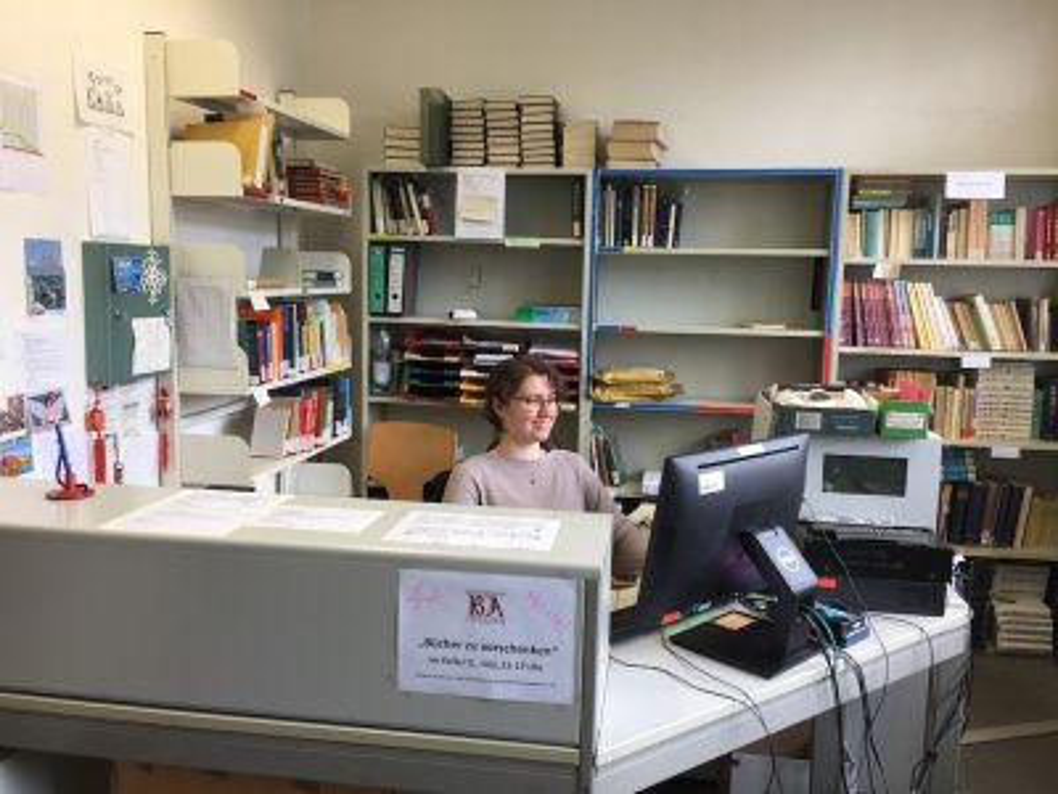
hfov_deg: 61.7
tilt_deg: -8.1
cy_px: 397
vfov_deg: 48.2
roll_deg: -2.0
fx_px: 886
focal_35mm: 29
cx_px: 529
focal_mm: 4.15
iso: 40
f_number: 2.2
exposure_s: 1/50
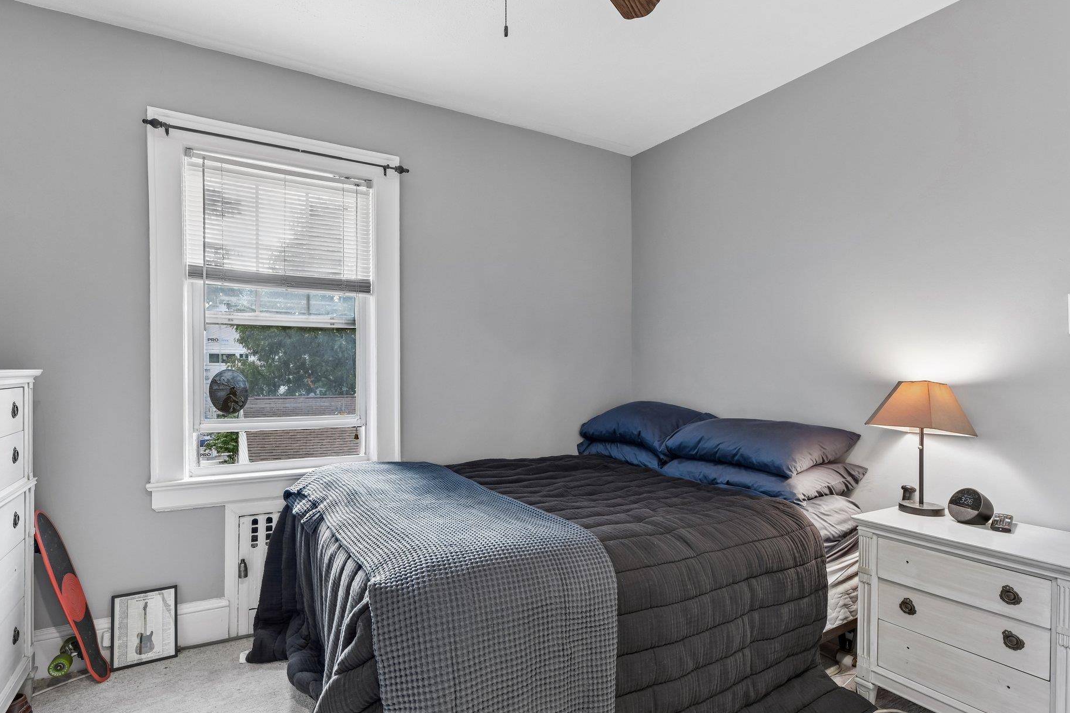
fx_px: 535
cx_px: 503
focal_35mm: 18
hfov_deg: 89.9
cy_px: 368
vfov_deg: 67.4
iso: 320
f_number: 9
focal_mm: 16
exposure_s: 1/5
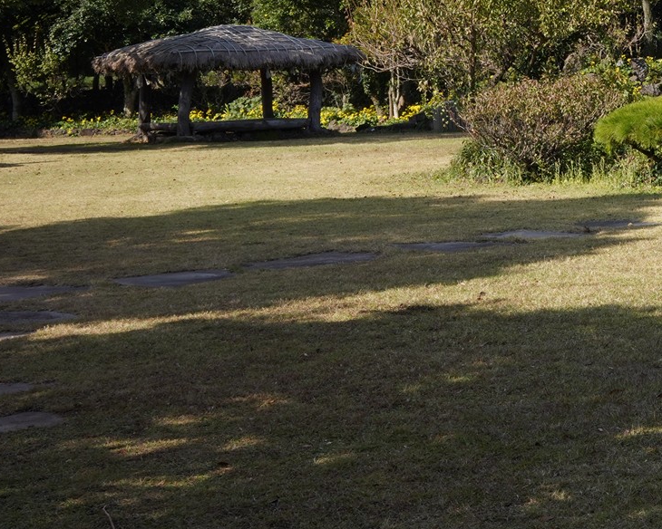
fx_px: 1763
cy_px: -48
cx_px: 809
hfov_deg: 19.9
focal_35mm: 90
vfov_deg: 16.6
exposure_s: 1/100
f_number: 18
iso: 400
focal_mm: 35
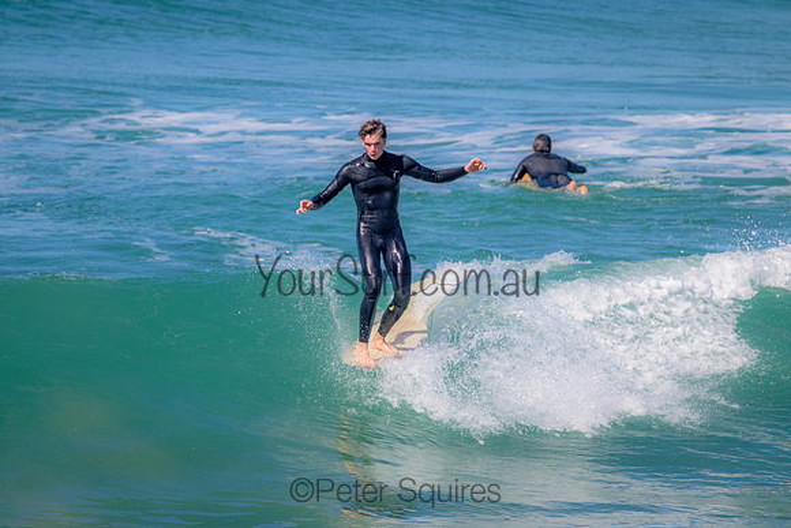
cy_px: 264
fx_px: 17581
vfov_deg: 1.7
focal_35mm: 800
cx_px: 396
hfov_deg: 2.6
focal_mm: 800
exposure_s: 1/1000
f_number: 11
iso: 640
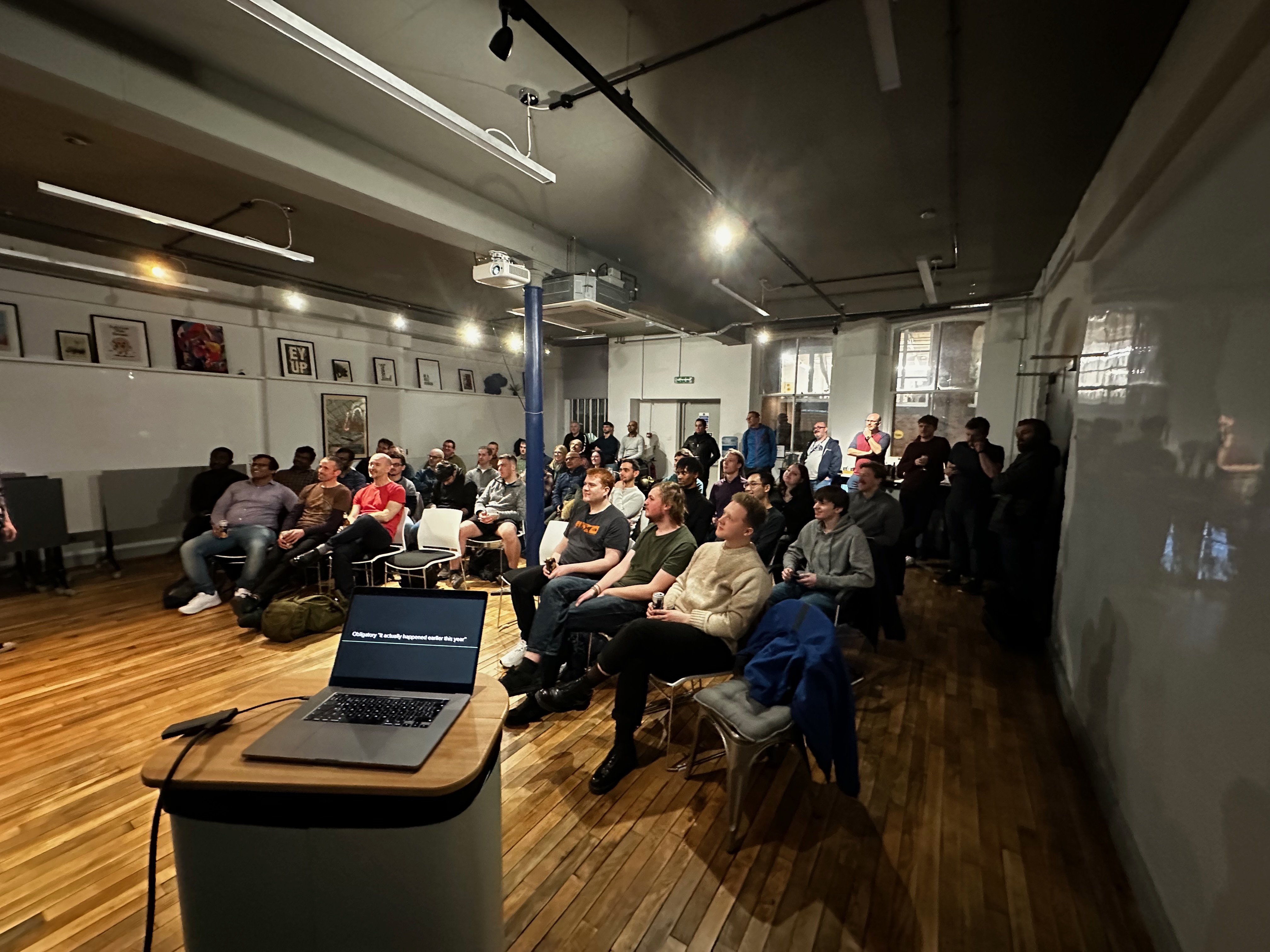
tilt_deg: -5.6
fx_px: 514
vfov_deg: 85.7
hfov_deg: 102.1
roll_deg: -2.3
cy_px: 476
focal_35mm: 14
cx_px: 635
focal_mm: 2.22
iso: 1000
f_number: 2.2
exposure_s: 1/34
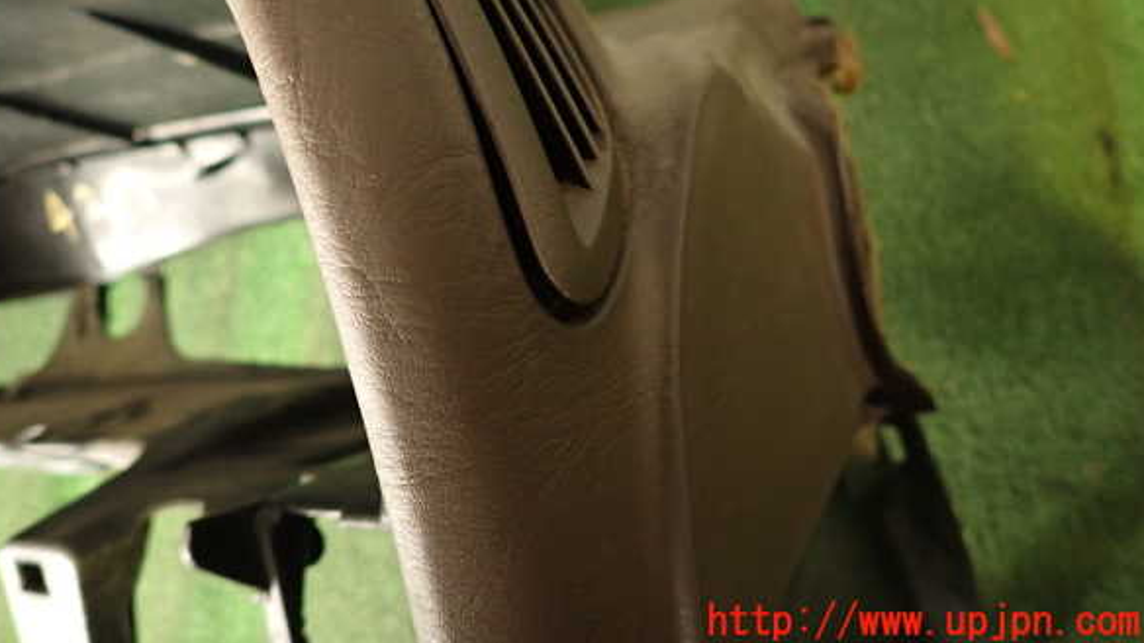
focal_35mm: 28
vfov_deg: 40.8
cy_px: 206
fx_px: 849
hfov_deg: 67.9
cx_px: 562
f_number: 2
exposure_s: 1/30
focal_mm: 4.5
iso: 500
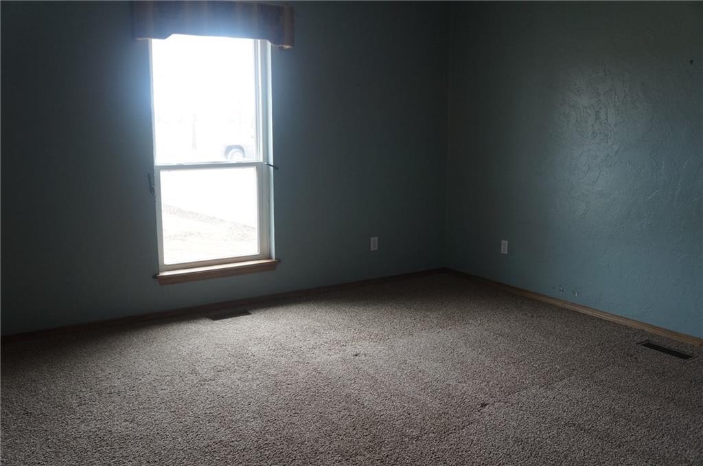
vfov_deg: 41.5
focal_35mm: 32
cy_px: 233
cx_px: 352
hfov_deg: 59.6
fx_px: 614
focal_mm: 21
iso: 640
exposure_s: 1/60
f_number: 4
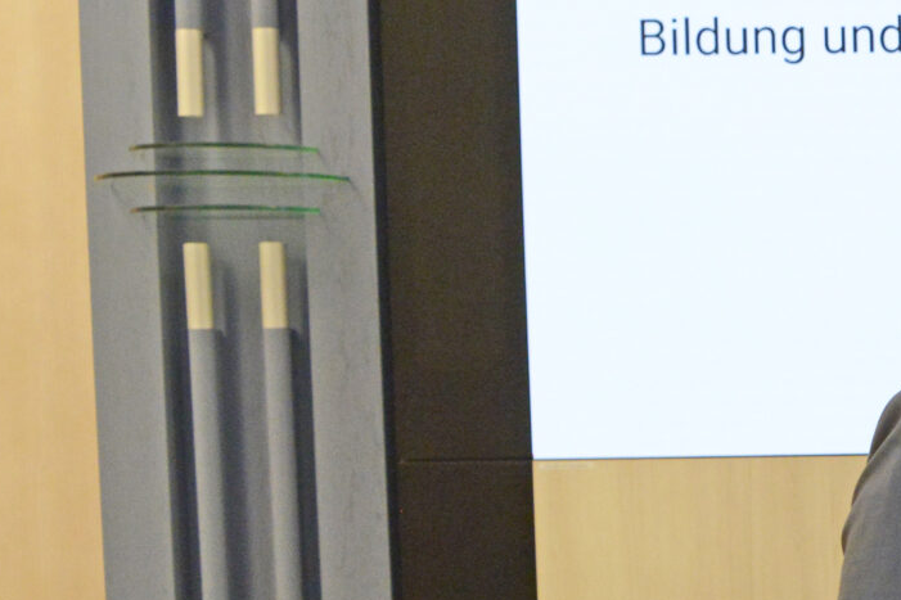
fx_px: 2377
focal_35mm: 95
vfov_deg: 14.2
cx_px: 1554
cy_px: 572
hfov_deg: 17.8
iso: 2800
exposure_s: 1/250
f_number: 4.5
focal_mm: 26
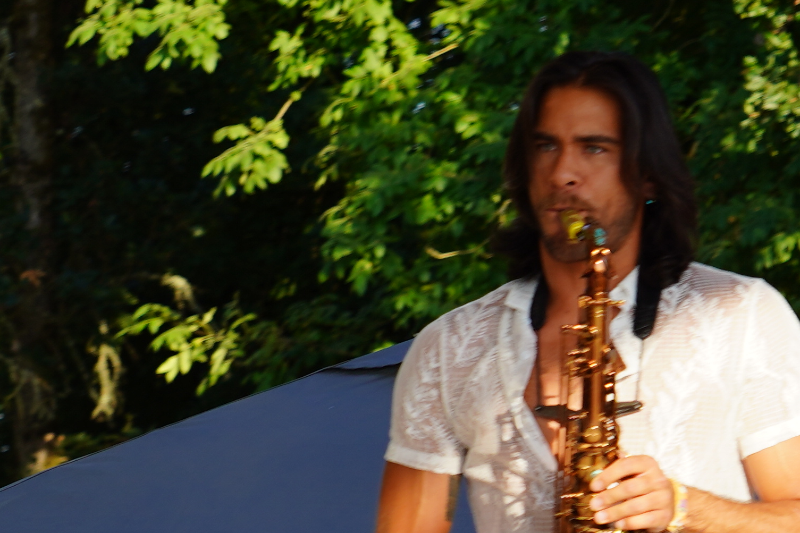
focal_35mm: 315
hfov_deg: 6.4
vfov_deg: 4.4
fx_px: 6999
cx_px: -619
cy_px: 129
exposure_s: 1/160
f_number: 6.3
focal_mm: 79
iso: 100
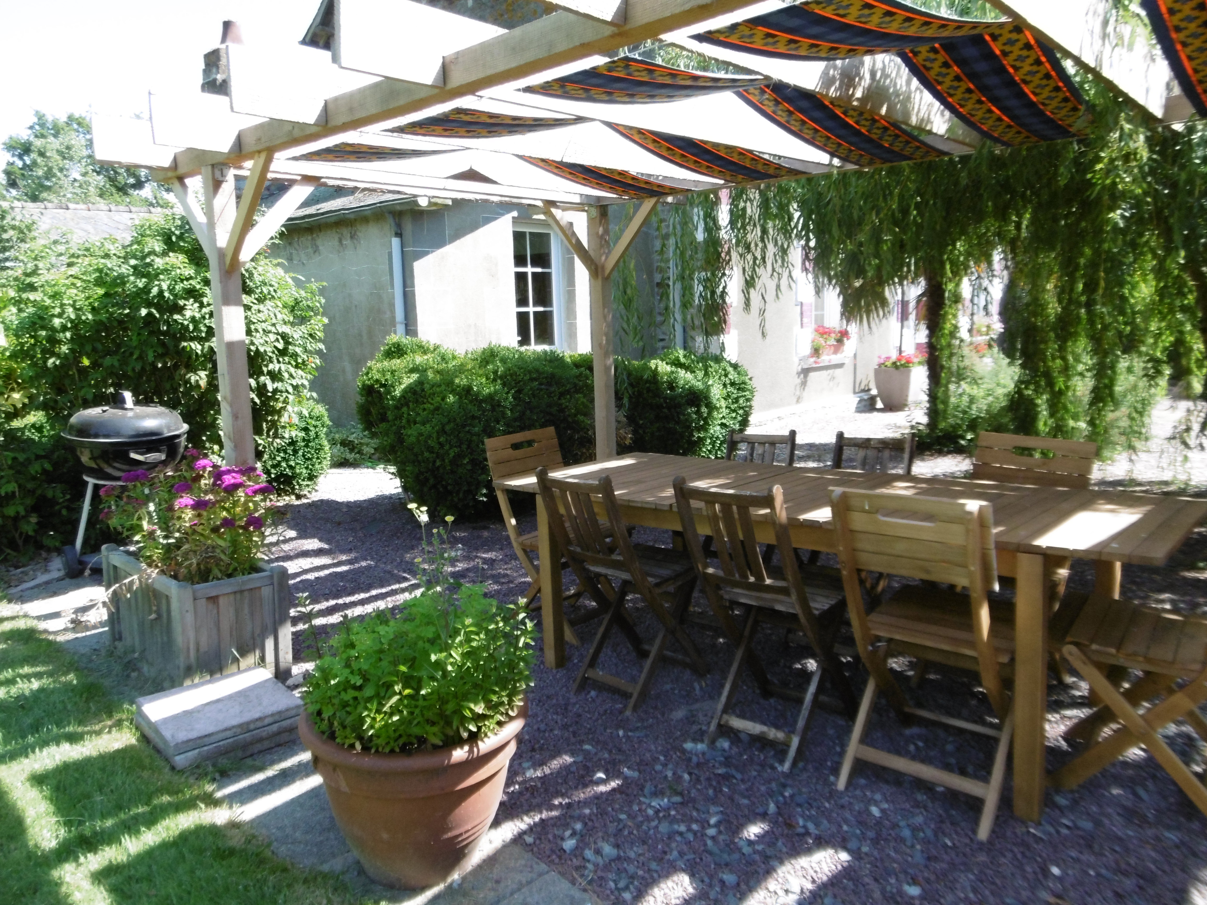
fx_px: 837
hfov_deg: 71.6
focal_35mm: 24
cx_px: 604
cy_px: 452
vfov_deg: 56.8
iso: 200
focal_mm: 4.3
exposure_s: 1/500
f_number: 3.1
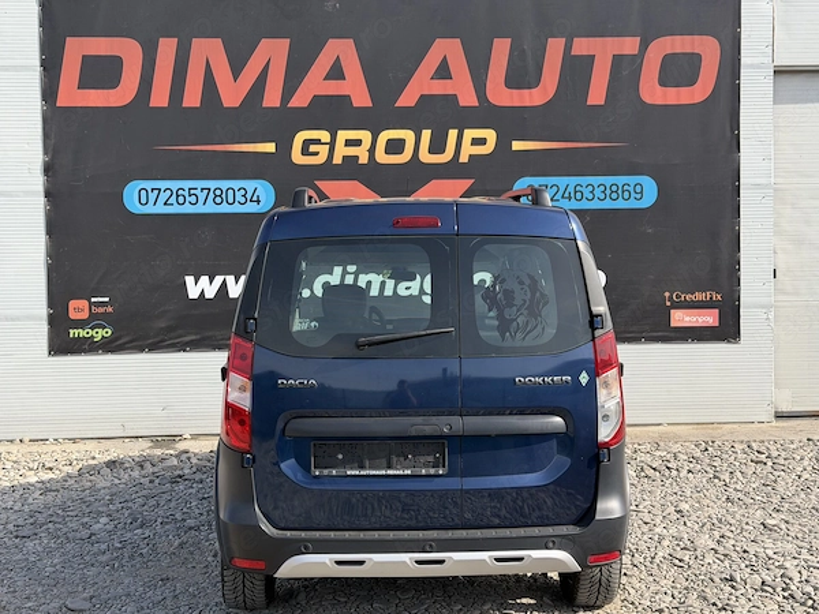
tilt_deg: -0.3
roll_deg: +1.7
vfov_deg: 30.3
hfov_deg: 39.7
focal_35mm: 48
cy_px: 307
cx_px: 410
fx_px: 1136
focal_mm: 6.76
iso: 80
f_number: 1.78
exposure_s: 1/2088
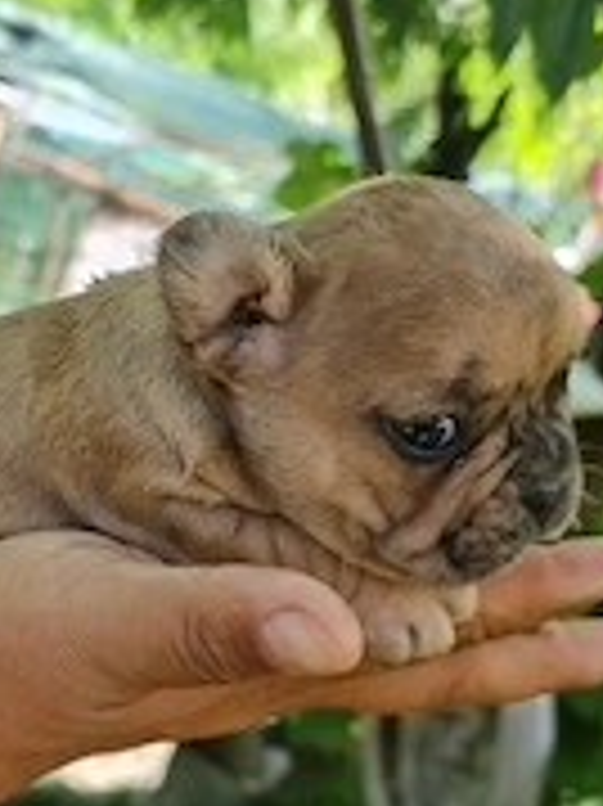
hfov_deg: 25.2
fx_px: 1302
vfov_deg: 34.1
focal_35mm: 56
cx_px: 45
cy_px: 527
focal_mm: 7
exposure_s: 1/100
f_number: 1.8
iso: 50
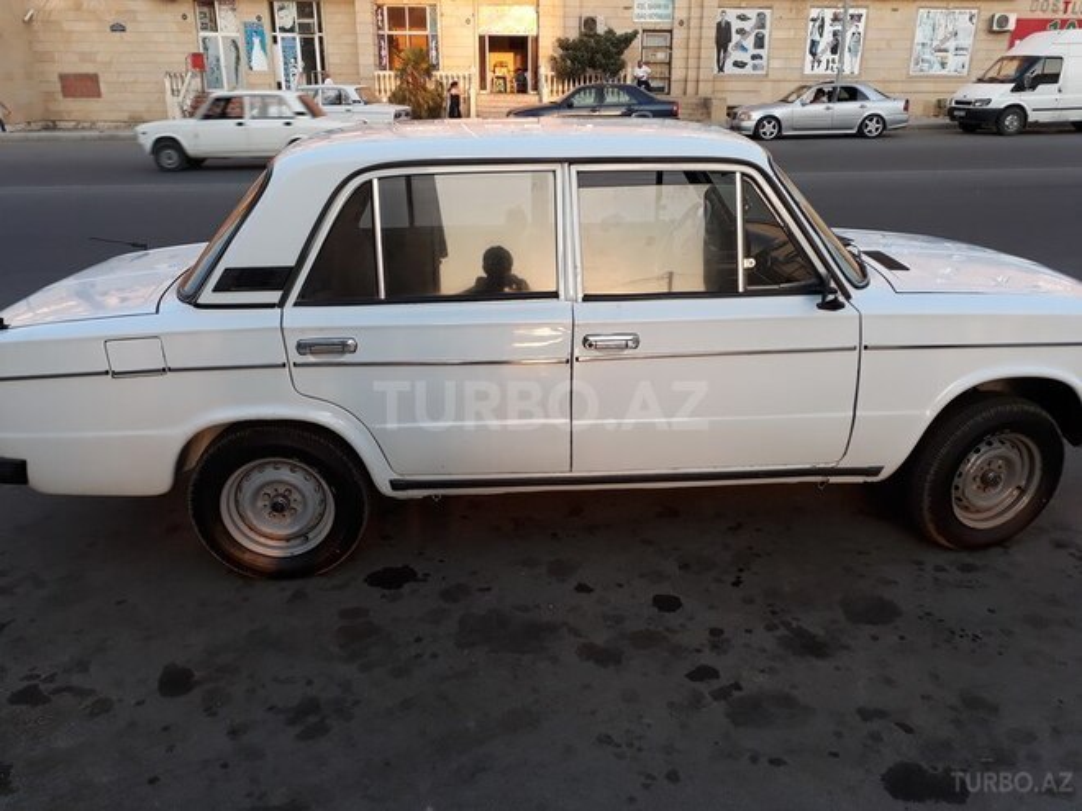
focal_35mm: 27
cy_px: 406
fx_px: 844
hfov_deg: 65.3
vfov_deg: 51.4
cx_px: 541
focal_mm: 3.6
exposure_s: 1/142
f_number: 1.9
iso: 40
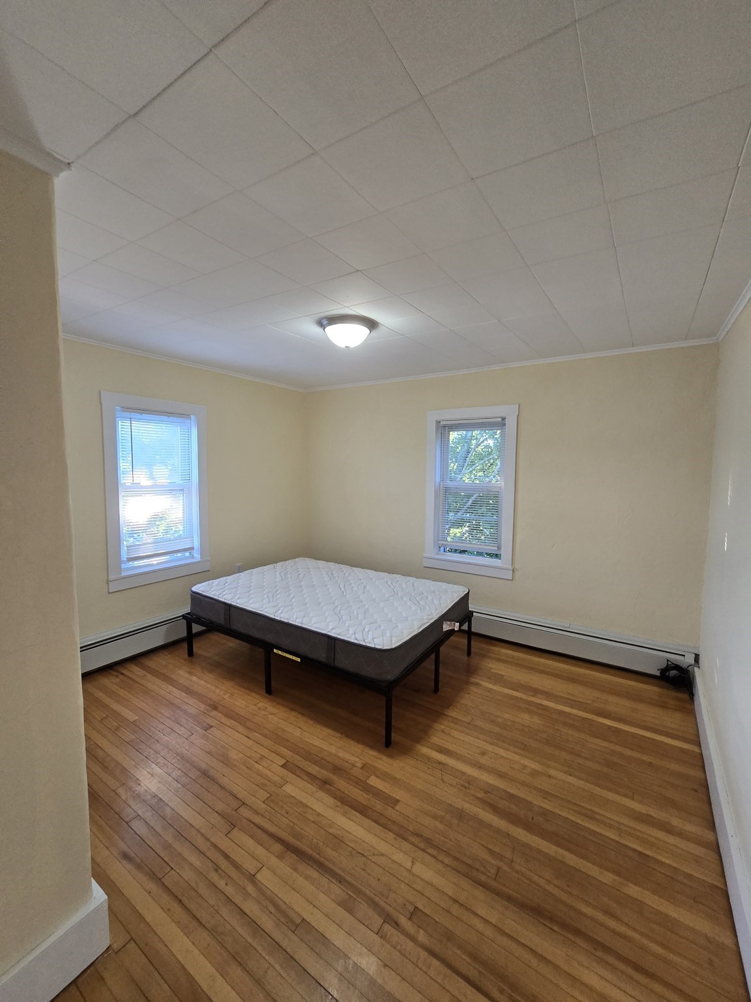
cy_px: 501
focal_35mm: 13
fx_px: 376
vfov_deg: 106.2
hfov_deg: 89.9
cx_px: 376
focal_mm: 2.2
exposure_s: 1/60
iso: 160
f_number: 2.2
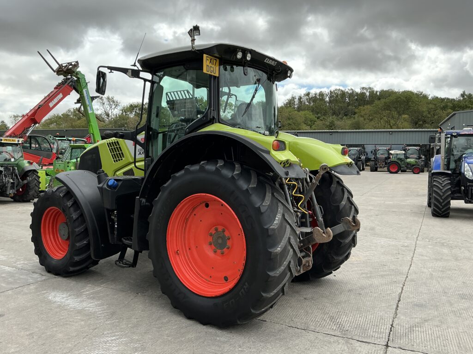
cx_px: 236
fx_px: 383
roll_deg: -1.4
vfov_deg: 49.7
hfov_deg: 63.4
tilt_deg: -2.2
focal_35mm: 28
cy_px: 177
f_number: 1.8
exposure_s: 1/1250
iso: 25
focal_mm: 3
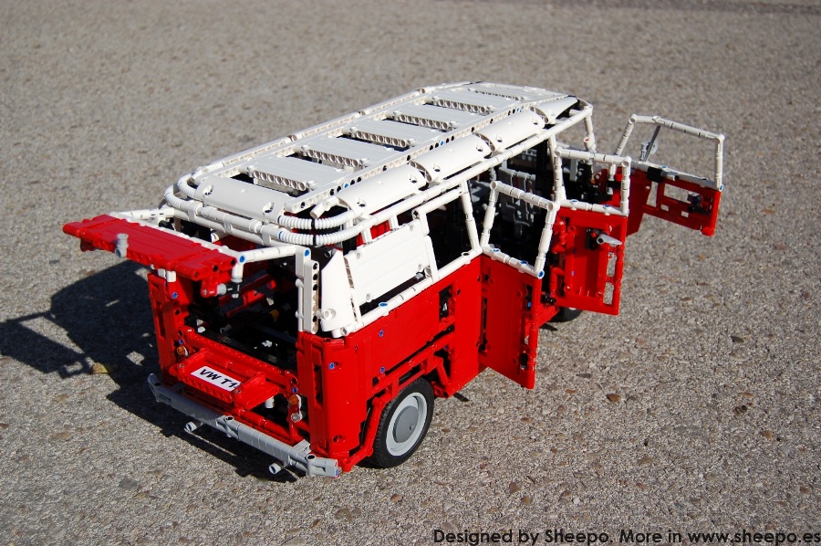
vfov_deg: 34.1
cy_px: 273
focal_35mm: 39
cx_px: 410
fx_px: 888
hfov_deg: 49.6
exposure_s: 1/2500
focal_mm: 26
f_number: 4.2
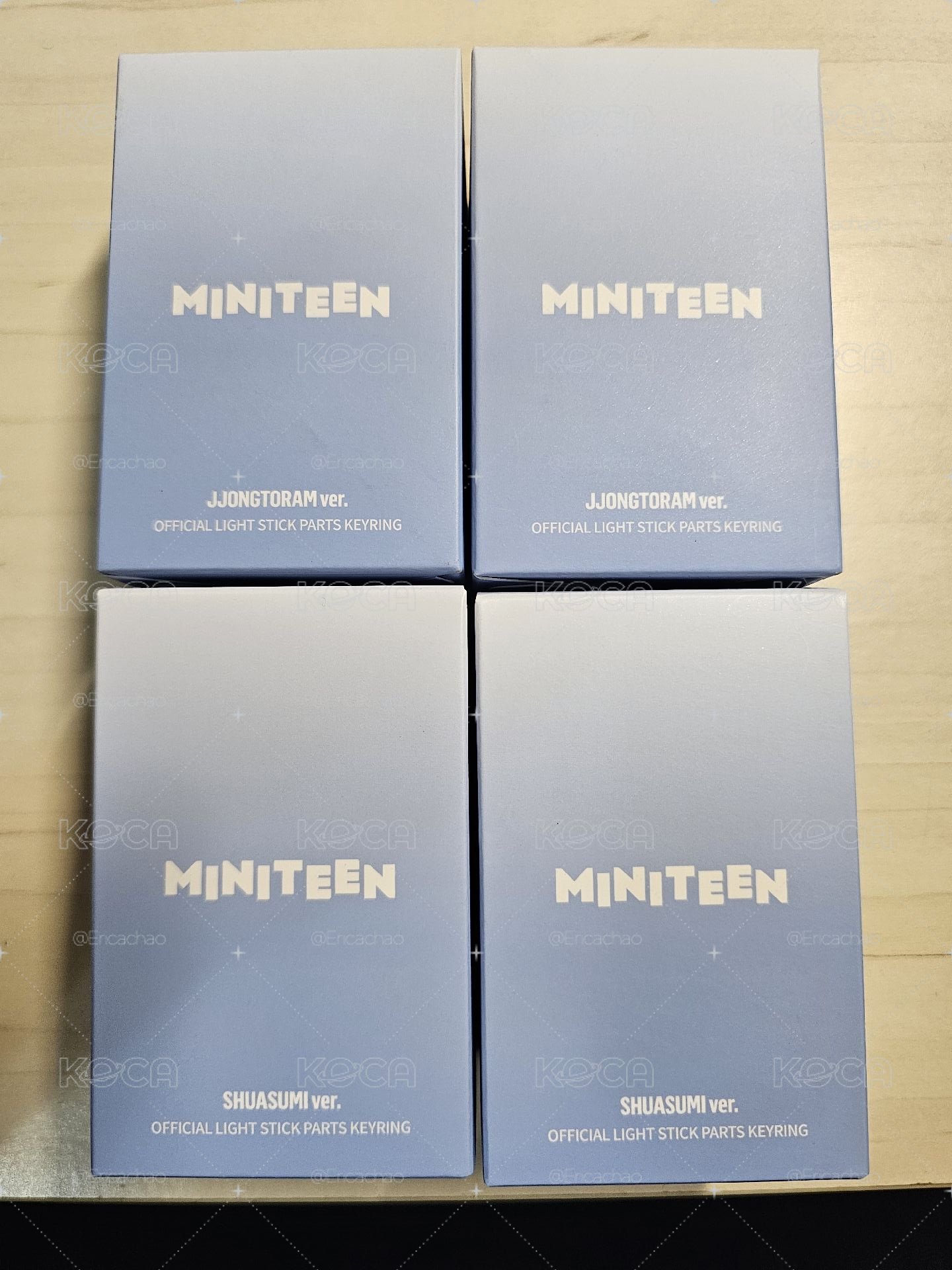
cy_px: 635
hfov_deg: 58.9
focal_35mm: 23
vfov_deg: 73.9
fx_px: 843
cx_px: 476
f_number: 1.7
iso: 250
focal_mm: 6.3
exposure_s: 1/120
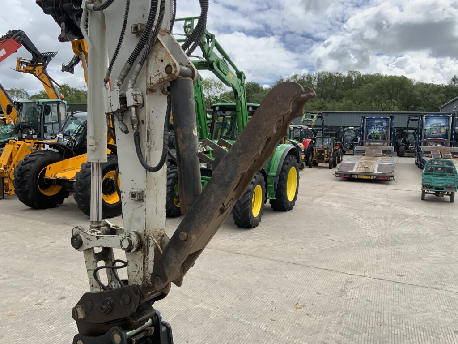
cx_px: 229
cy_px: 172
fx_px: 384
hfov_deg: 61.7
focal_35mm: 29
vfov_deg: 48.2
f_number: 1.8
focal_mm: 3
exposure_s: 1/1311
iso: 16
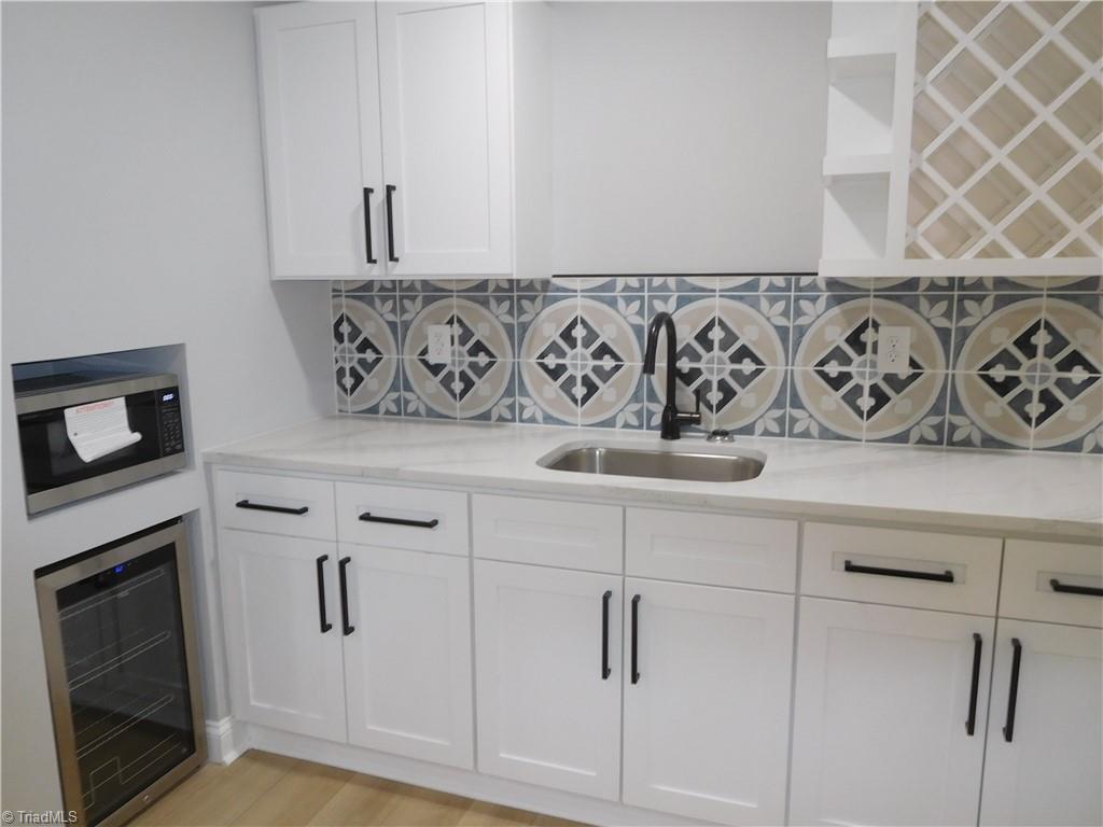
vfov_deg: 54.9
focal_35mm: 25
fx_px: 797
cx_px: 552
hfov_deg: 69.4
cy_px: 414
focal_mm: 4.5
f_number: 3.4
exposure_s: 1/30
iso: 160
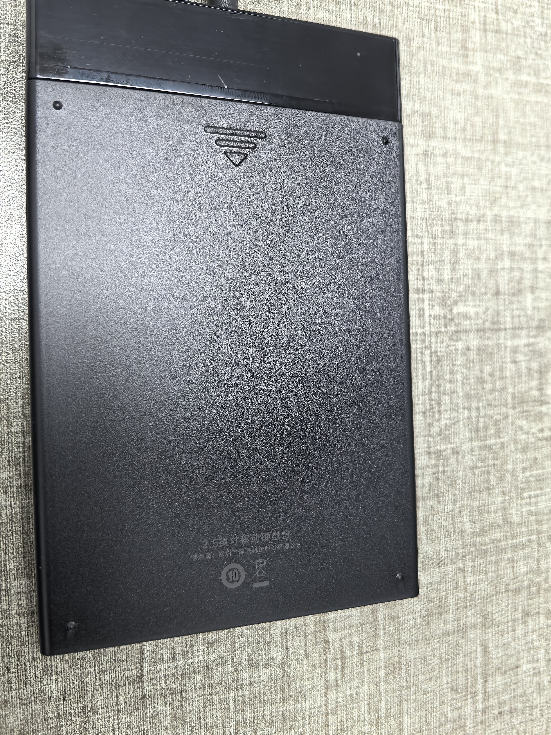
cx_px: 276
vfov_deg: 65.3
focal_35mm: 27
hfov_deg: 51.4
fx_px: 573
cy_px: 368
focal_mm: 6.35
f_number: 2
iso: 160
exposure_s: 1/100
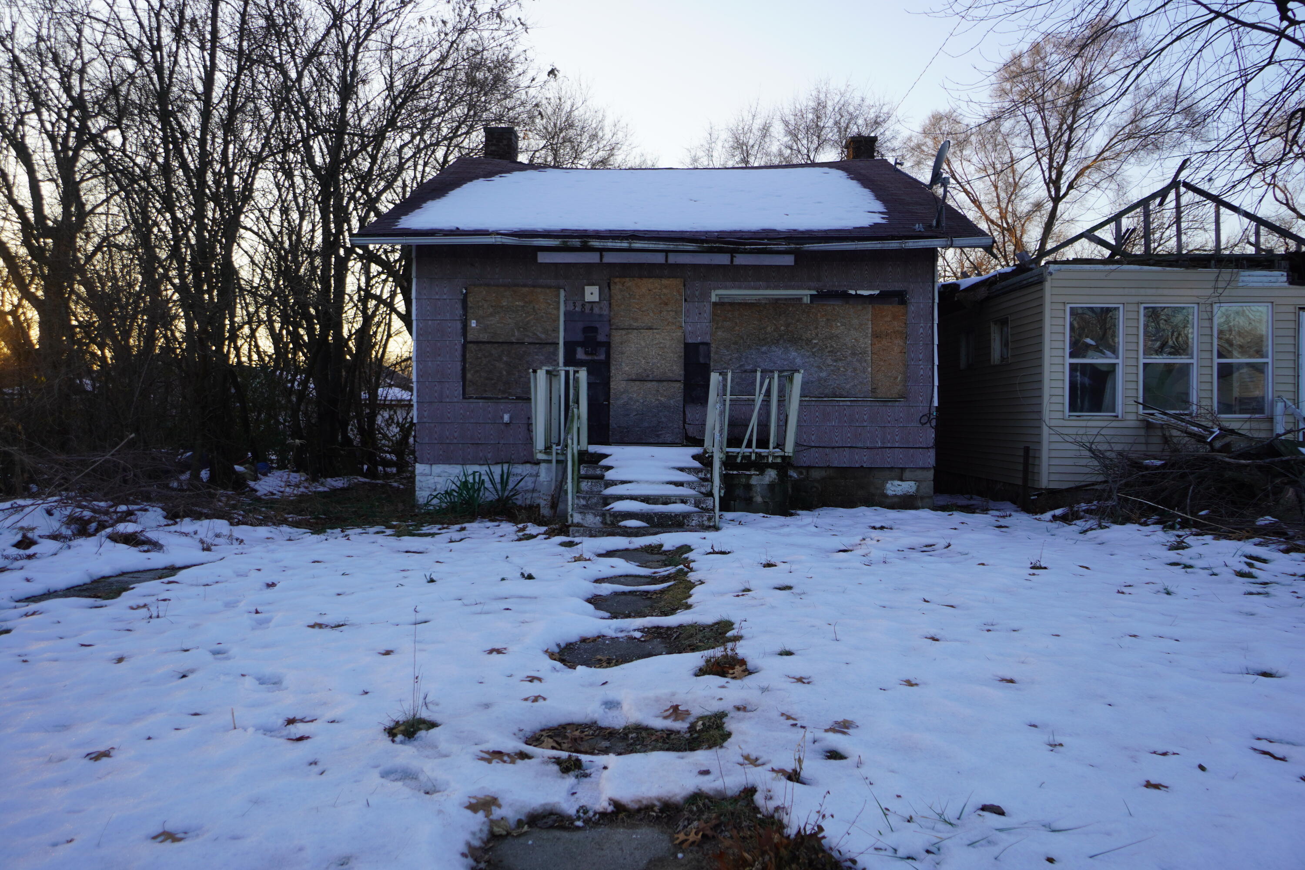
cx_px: 652
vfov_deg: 47.9
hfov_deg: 67.4
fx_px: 979
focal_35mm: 27
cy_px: 435
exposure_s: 1/100
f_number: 5
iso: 100
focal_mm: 18
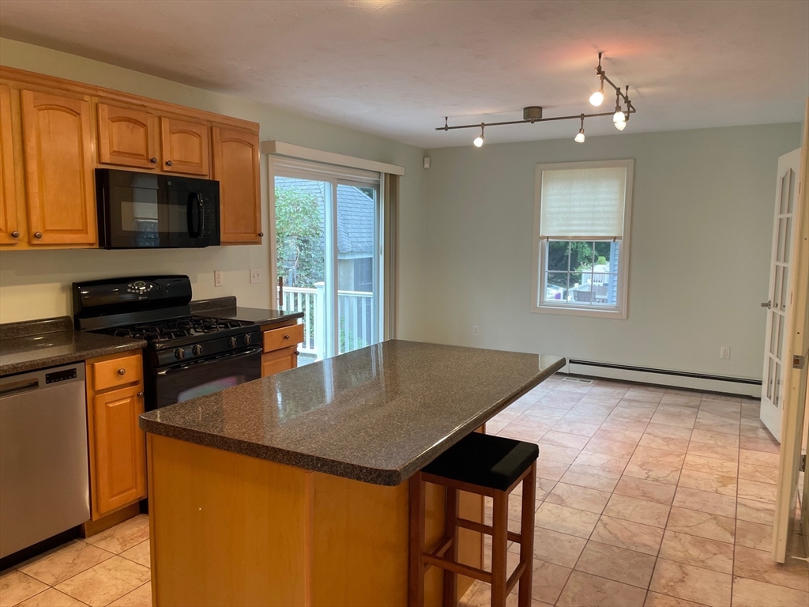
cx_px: 404
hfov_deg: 67.3
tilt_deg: -6.7
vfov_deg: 53.1
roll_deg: -0.3
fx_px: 608
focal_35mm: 26
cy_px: 304
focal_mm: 4.2
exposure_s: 1/60
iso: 80
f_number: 1.6
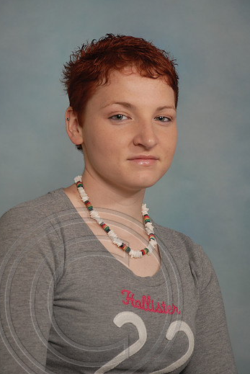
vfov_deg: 13.6
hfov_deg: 9.1
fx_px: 1570
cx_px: 129
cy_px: 178
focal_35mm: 151
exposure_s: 1/125
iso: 100
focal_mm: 90
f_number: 5.6
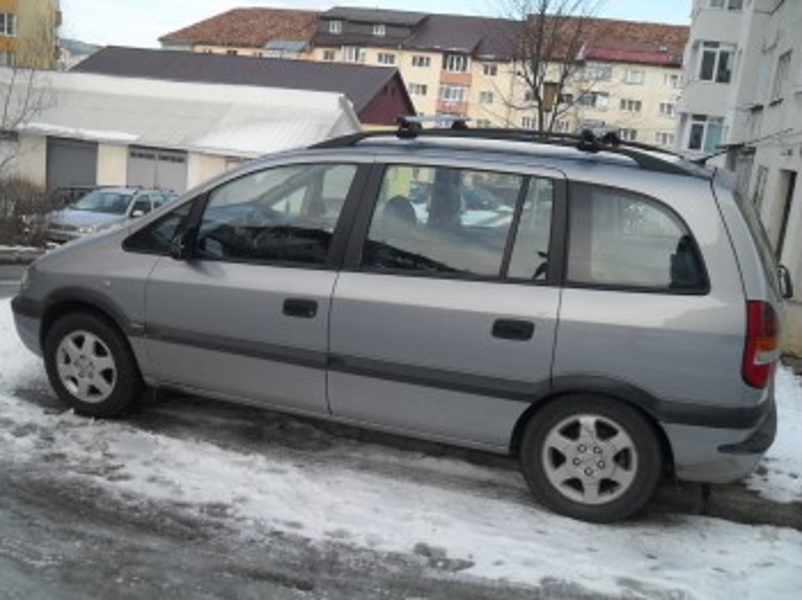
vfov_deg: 40.7
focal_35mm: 35
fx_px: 810
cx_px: 401
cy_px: 300
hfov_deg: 52.7
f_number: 8.9
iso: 100
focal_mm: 6.2
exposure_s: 1/60
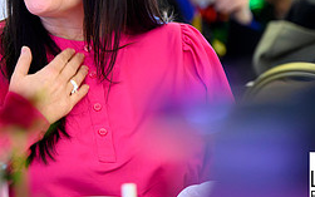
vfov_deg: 7.9
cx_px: 63
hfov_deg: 12.6
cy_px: -15
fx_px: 1417
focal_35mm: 165
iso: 12800
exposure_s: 1/200
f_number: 2.8
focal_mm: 70
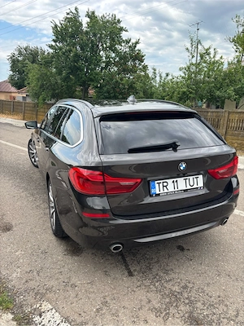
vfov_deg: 67.3
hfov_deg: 53.1
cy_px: 163
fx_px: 244
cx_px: 122
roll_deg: -3.1
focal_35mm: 26
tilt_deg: -16.9
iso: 50
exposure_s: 1/787
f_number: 1.6
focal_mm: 5.96
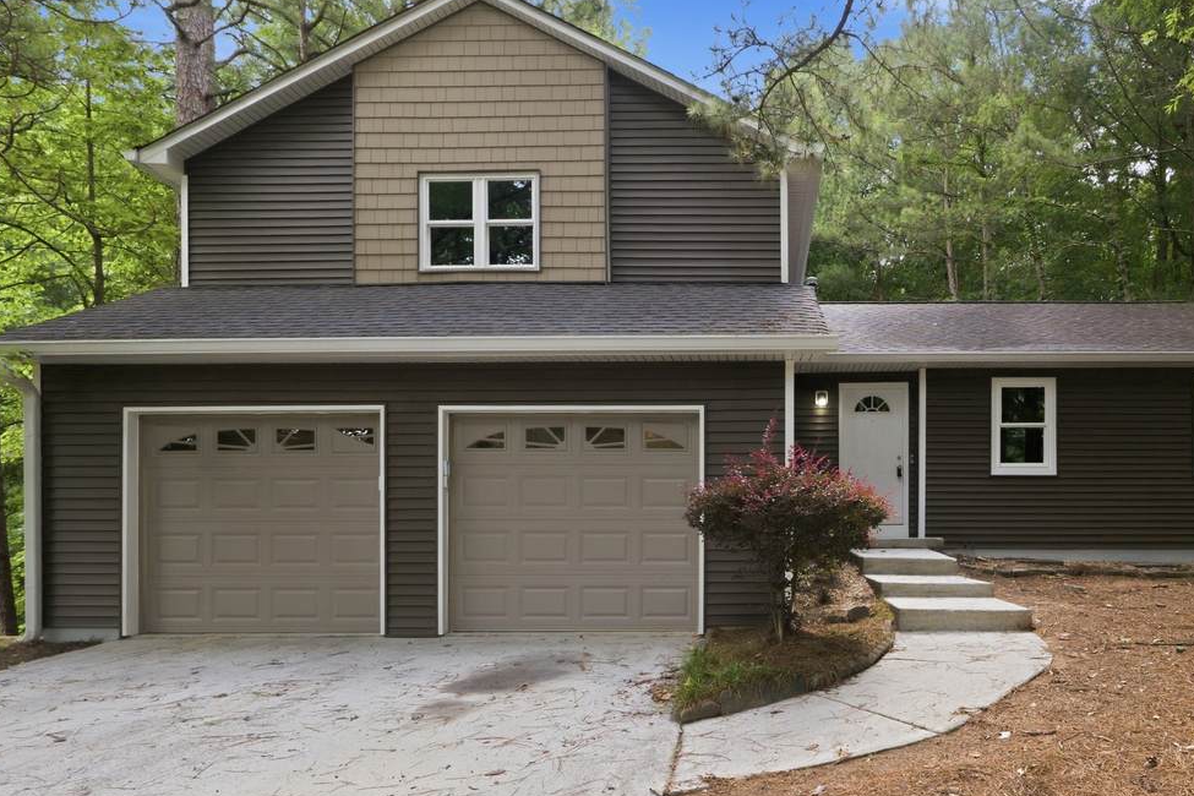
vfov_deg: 57.1
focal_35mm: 22
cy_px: 509
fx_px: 718
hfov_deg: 78.0
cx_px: 751
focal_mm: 11
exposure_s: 1/40
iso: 100
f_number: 7.1
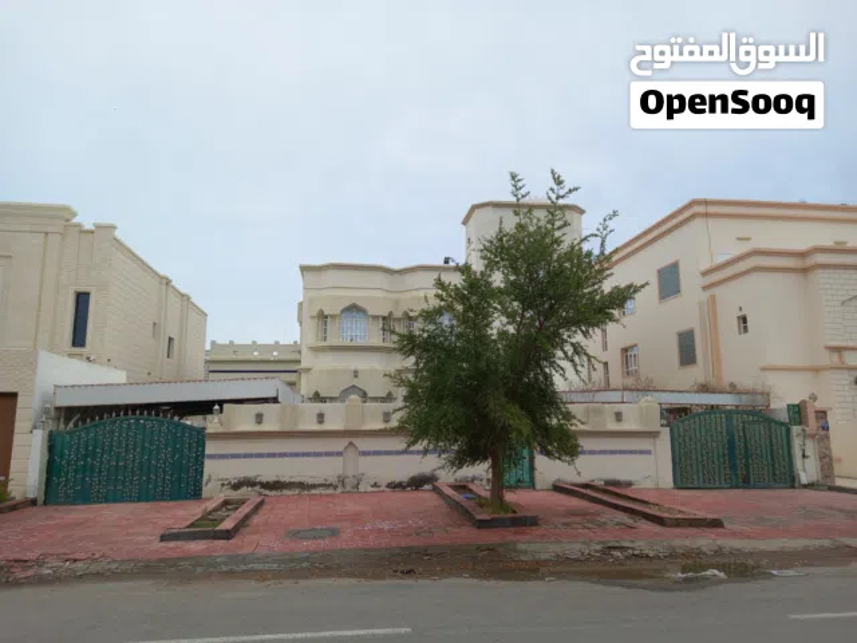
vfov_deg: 54.9
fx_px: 619
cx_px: 428
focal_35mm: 25
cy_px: 322
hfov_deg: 69.4
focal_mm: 4.6
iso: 25
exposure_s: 1/376
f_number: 2
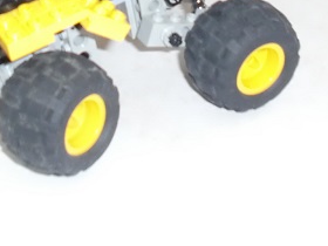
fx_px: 976
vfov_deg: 13.9
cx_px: 141
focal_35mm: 103
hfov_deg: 19.1
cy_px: -49
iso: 400
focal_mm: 6.3
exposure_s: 1/40
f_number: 2.8
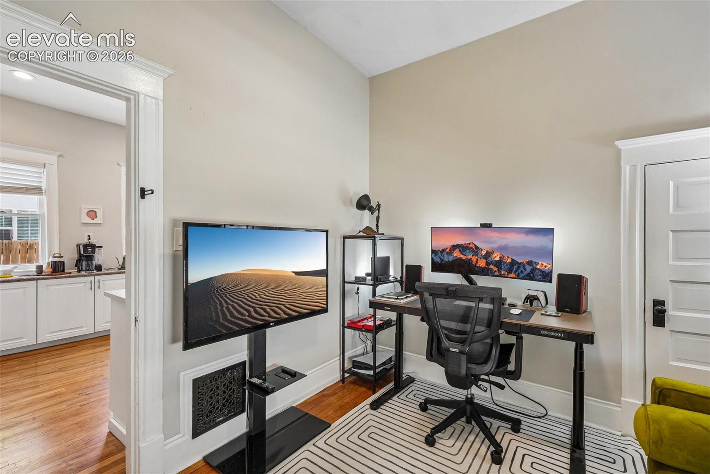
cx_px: 355
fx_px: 296
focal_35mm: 15
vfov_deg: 77.3
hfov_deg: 100.4
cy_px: 237
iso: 800
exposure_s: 1/6
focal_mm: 10
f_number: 8
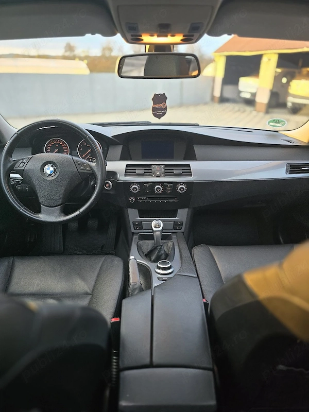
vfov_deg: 73.9
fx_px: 274
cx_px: 154
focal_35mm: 23
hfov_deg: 58.9
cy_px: 206
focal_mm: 6.3
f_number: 1.7
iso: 320
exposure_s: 1/120
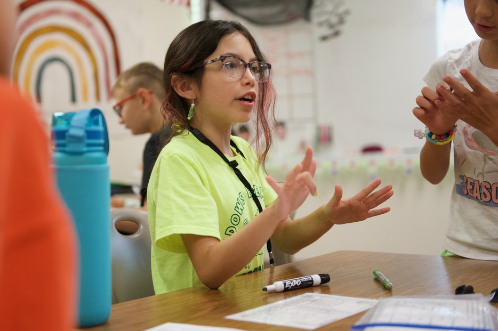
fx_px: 788
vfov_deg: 23.7
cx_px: 234
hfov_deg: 35.1
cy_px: 152
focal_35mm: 57
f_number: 2.8
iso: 1600
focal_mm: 52
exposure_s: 1/200
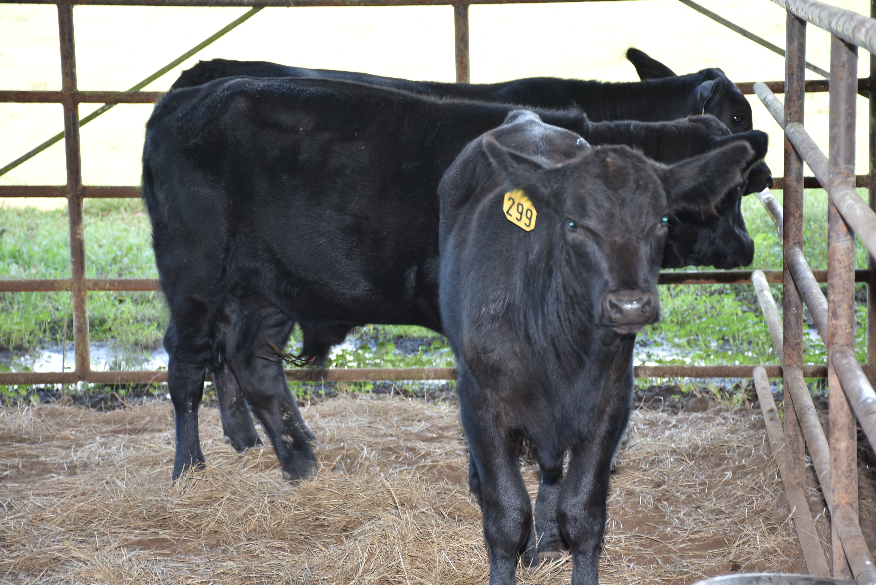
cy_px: 292
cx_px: 438
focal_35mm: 120
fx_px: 2921
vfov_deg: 11.4
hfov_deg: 17.1
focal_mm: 80
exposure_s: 1/60
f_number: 5.3
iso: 200
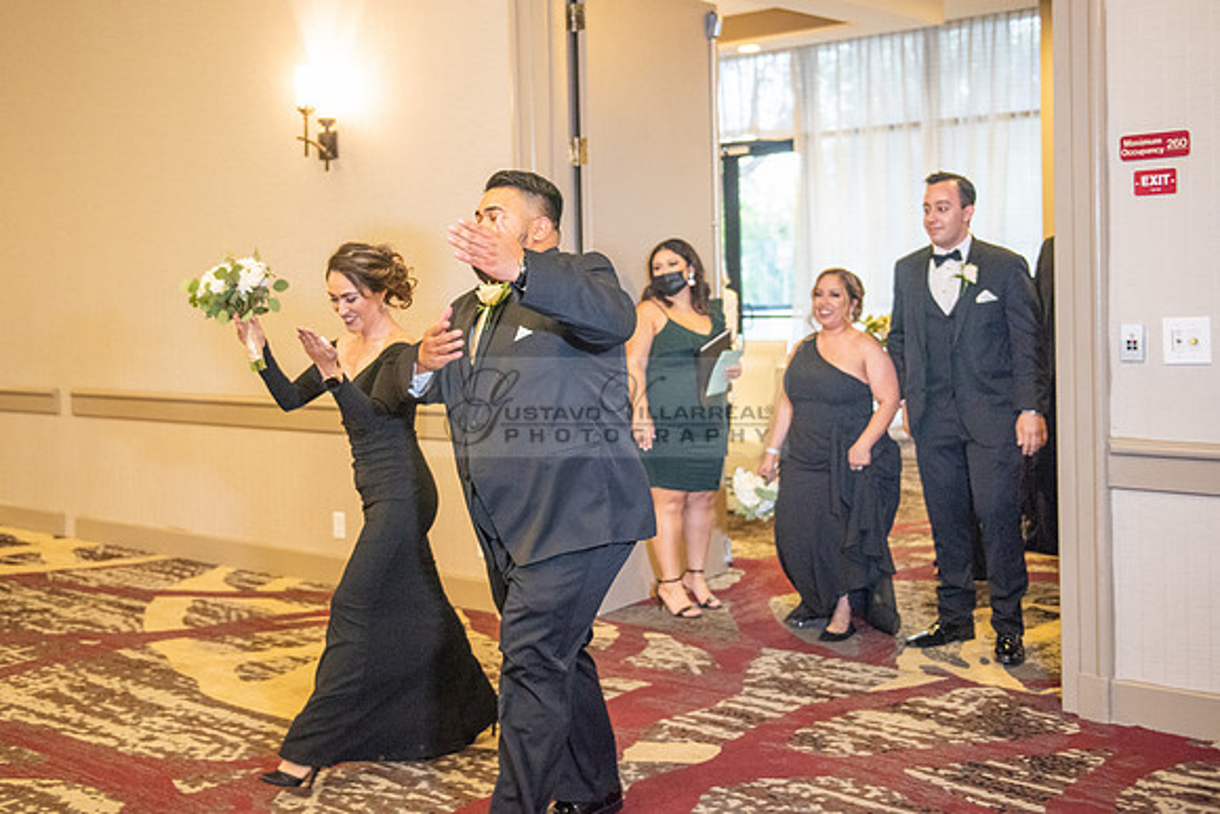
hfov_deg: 44.2
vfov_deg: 30.3
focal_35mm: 44
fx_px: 1499
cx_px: 519
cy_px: 336
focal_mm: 36
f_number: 2.8
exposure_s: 1/125
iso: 1600
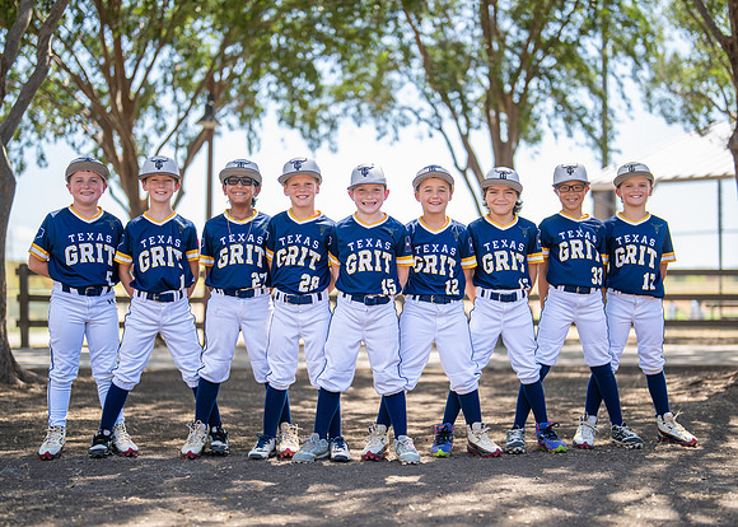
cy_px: 285
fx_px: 1226
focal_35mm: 59
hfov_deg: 33.5
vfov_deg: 24.2
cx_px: 376
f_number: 1.2
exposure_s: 1/2000
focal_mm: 50
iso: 100
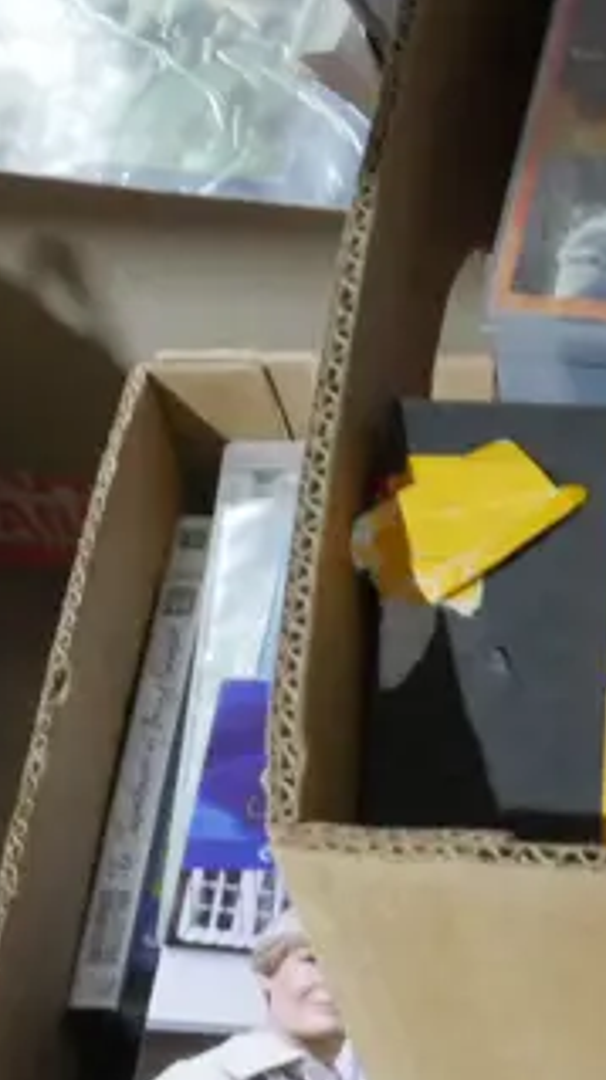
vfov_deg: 21.0
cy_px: 1094
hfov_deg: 10.6
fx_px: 2805
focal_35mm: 98
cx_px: 1435
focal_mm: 14
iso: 3200
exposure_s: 1/30
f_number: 7.1
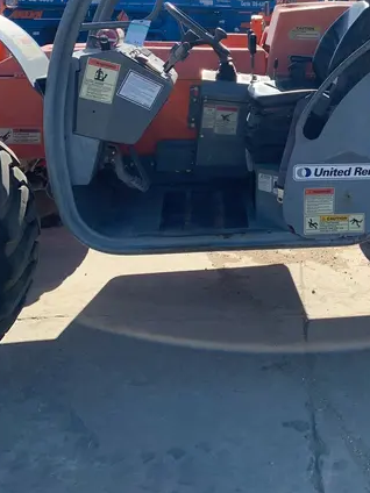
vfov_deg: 40.4
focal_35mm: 45
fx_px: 641
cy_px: 103
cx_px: 309
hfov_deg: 31.2
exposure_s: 1/1387
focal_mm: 4.25
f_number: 1.8
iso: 25
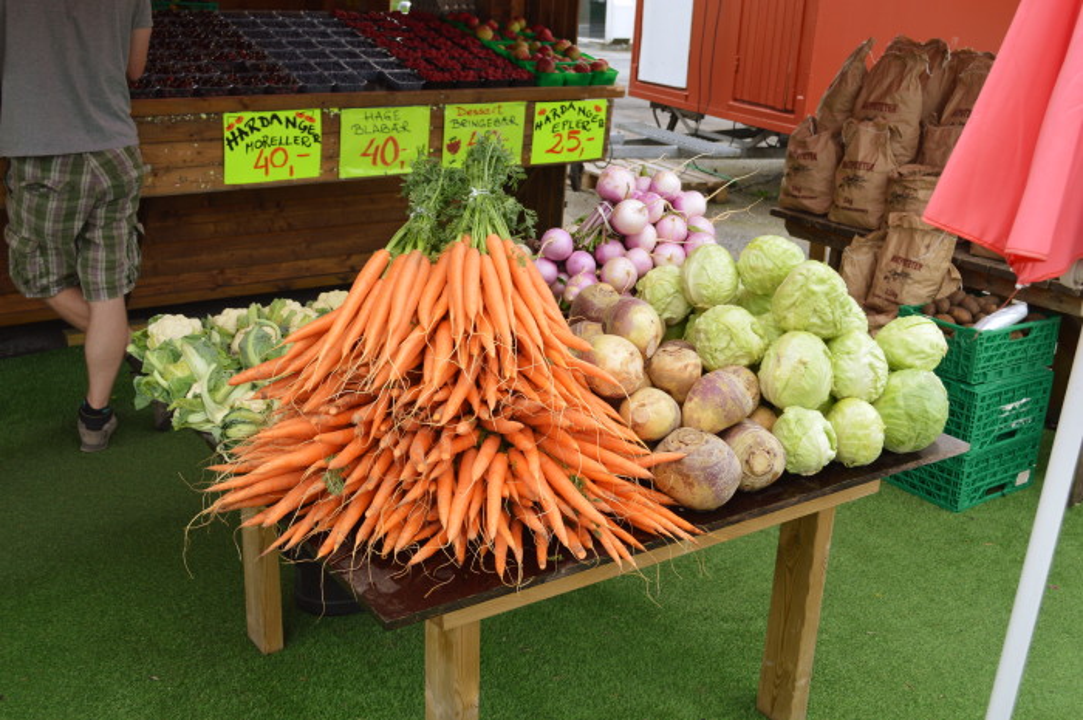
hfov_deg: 49.6
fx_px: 1172
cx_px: 542
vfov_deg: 34.1
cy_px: 360
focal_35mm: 39
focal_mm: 26
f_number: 5.6
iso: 180
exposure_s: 1/125
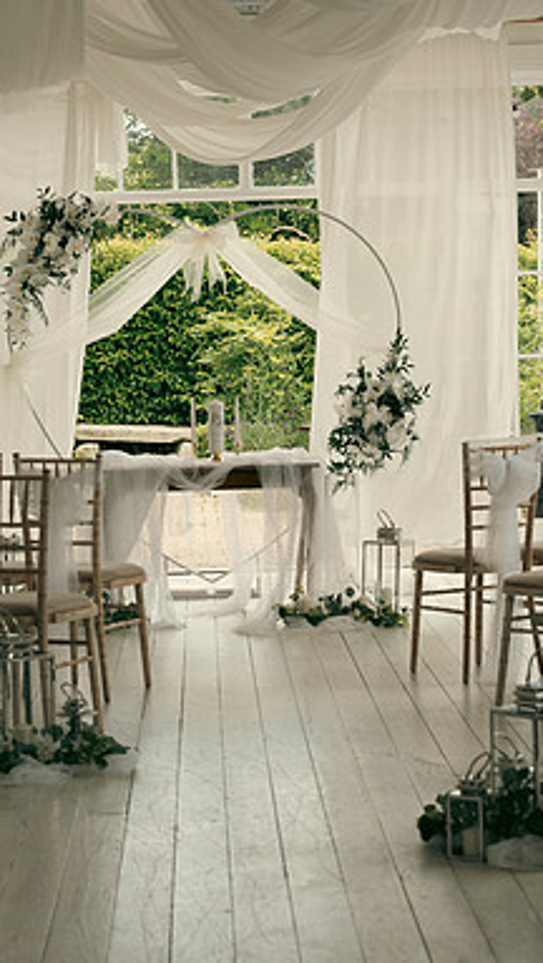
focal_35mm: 92
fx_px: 2350
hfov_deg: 13.2
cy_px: 484
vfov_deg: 23.2
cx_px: 239
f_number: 5
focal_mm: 58
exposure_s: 1/320
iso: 160
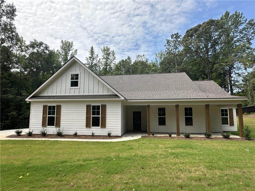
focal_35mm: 19
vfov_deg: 68.7
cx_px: 128
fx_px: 140
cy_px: 96
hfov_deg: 84.7
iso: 40
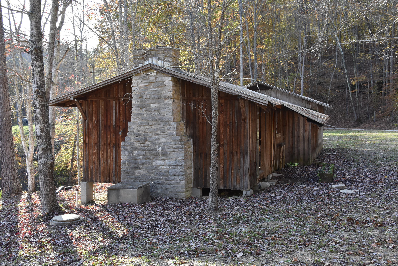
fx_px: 465
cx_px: 199
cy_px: 133
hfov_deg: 46.4
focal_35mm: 42
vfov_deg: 31.9
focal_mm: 28
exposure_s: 1/320
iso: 800
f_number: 8
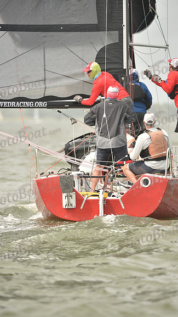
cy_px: 159
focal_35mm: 316
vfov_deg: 6.8
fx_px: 2649
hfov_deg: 3.8
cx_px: 90
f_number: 5
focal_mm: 300
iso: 320
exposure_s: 1/1250
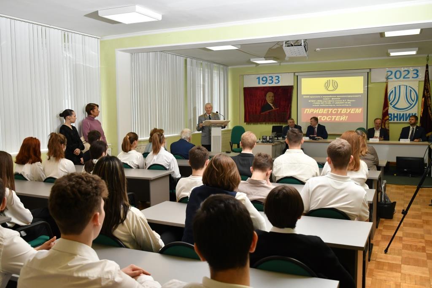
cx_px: 216
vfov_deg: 40.0
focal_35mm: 33
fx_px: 396
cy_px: 144
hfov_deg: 57.2
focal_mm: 22
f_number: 4.5
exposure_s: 1/200
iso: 800
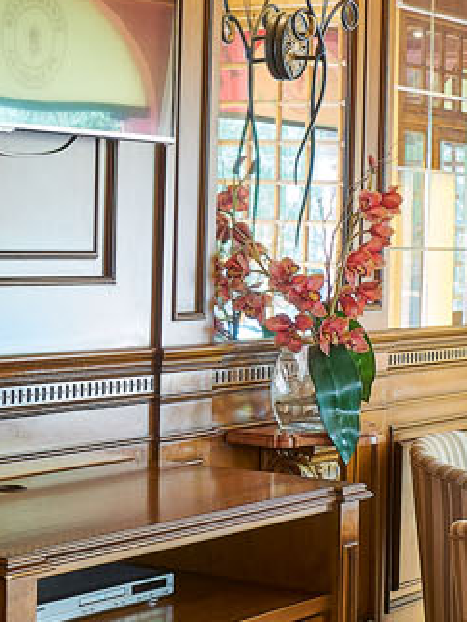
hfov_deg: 17.4
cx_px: 270
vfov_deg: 23.0
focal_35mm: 85
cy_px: 244
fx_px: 1527
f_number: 11
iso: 100
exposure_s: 5
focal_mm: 19
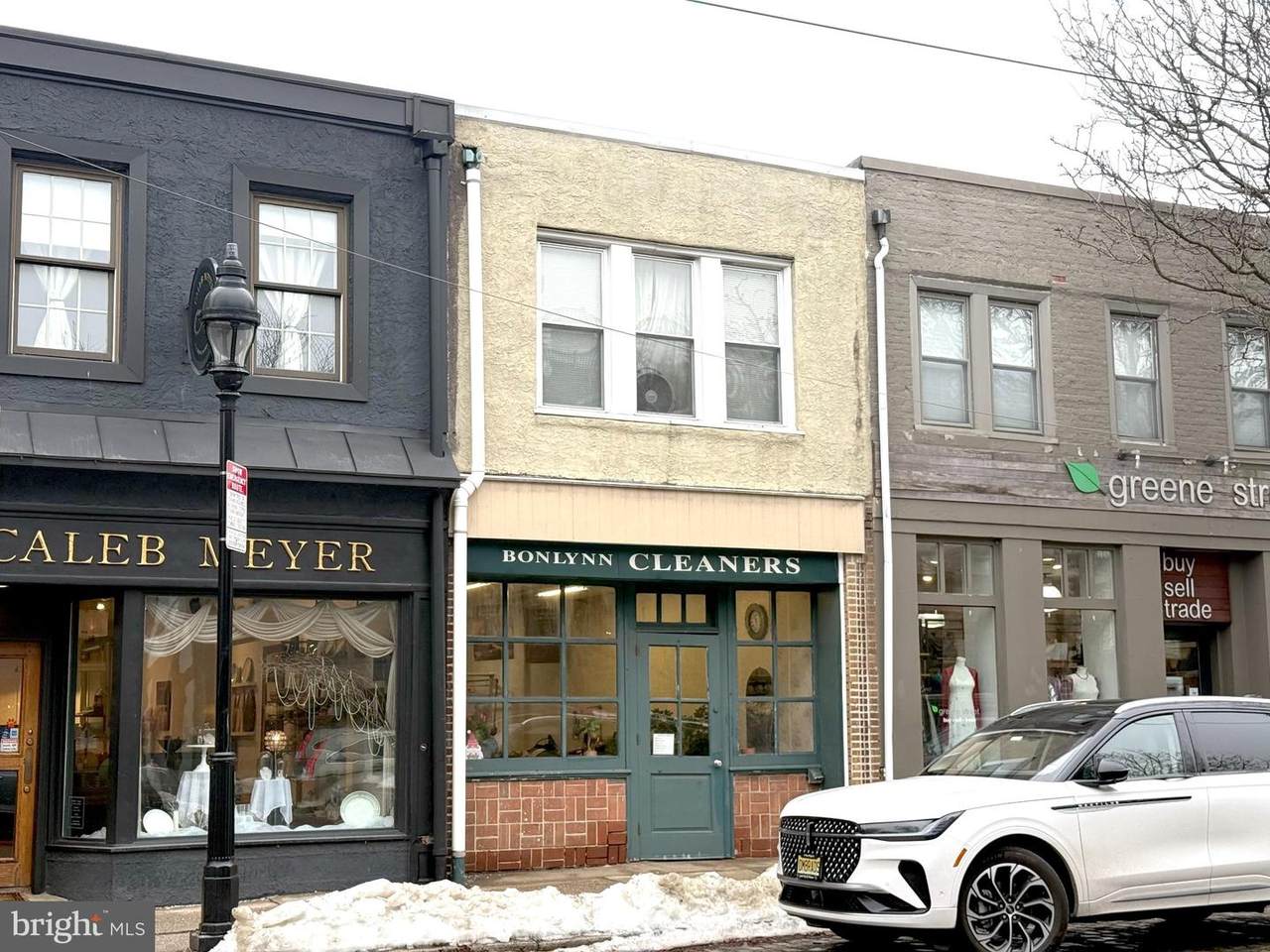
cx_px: 635
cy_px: 476
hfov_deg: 39.7
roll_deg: +0.4
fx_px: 1761
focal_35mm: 48
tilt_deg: +7.6
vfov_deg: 30.3
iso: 100
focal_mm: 6.76
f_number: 1.78
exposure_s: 1/855
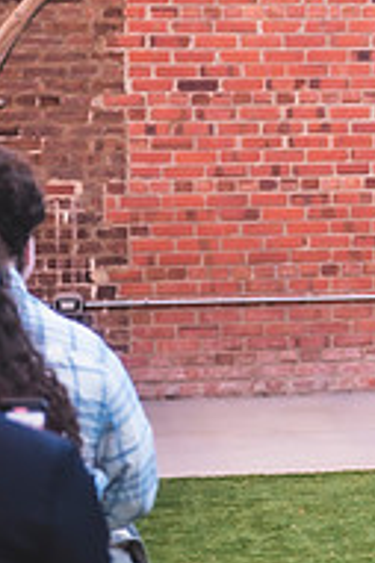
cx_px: 847
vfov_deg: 9.4
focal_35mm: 219
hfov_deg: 6.0
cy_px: 128
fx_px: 3428
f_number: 2.8
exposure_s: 1/160
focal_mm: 70
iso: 100
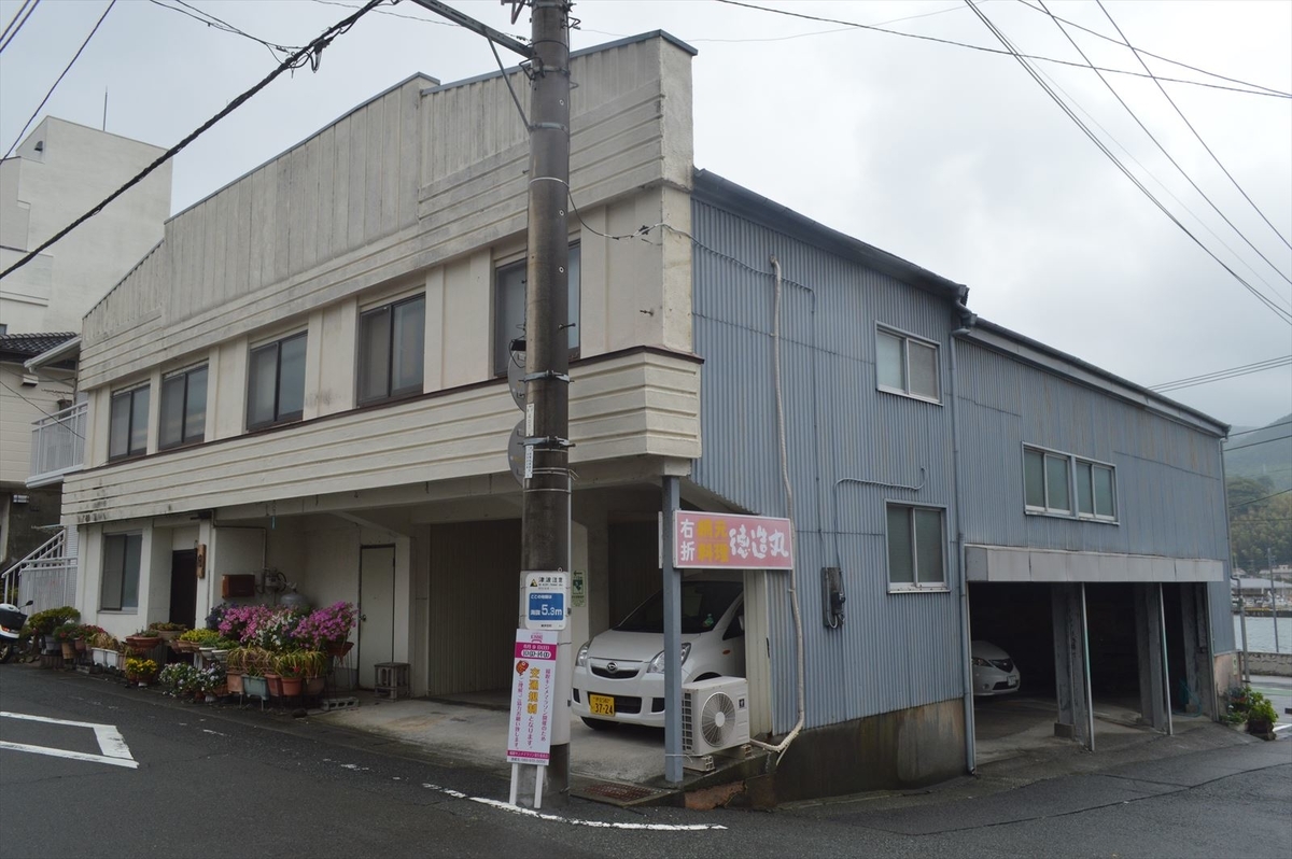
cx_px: 646
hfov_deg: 67.4
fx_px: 968
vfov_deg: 47.9
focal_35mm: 27
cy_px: 430
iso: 400
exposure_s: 1/250
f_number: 8
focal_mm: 18
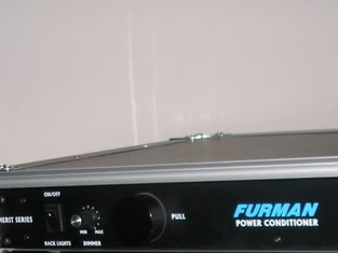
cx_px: 279
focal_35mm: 97
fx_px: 947
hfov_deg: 20.0
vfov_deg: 14.9
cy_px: 271
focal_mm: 5.8
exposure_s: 1/60.1
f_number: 2.8
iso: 50
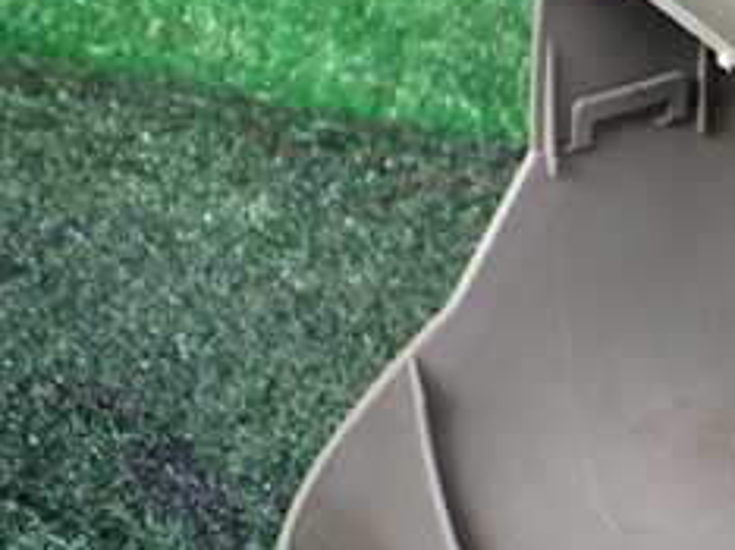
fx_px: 1633
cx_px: 886
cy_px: 361
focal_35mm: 77
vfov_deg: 19.1
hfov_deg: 23.2
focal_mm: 5.4
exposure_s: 1/125
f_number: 2.3
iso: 500
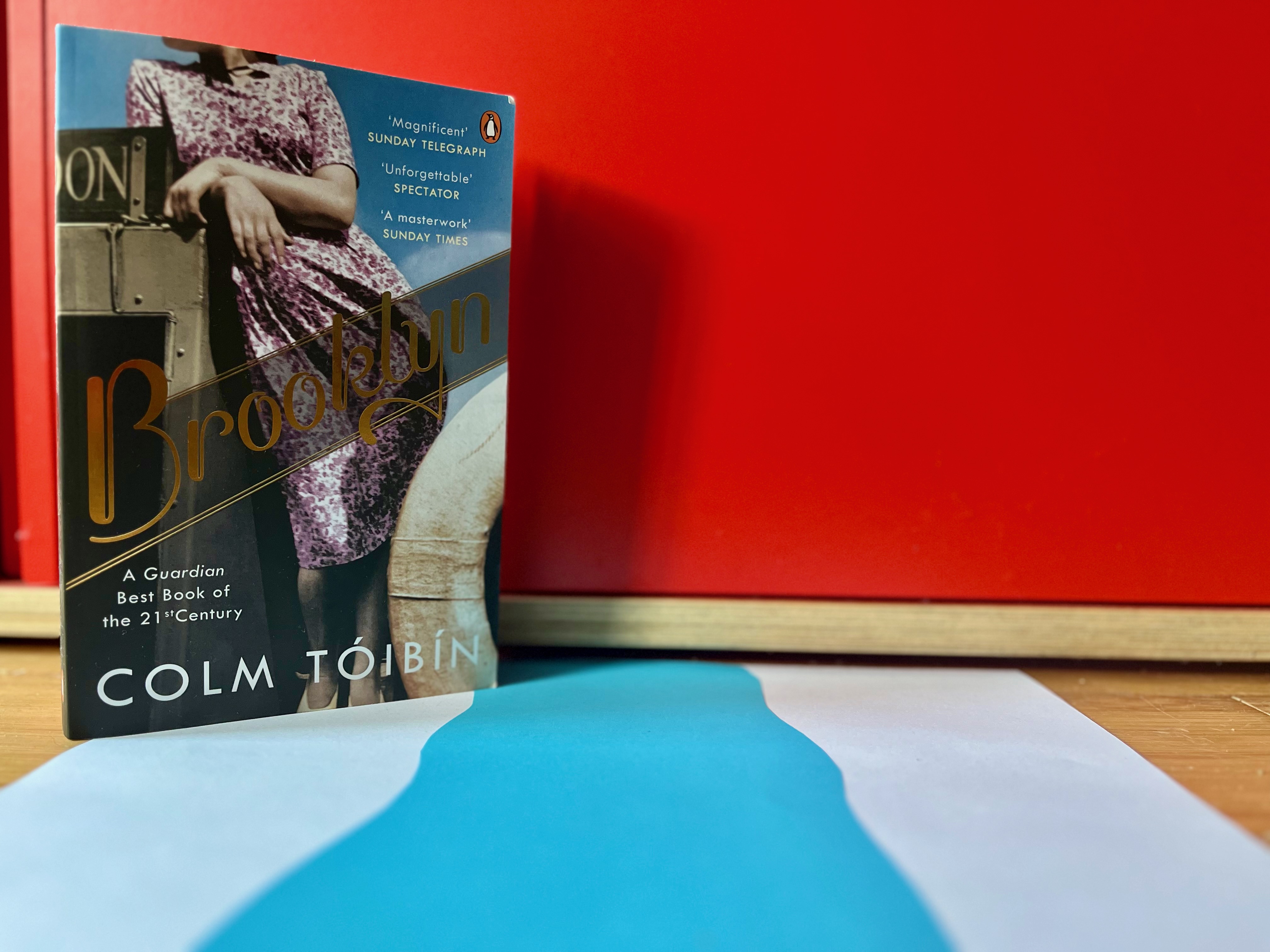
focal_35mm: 26
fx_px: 954
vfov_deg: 53.1
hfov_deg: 67.3
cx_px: 635
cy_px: 476
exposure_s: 1/80
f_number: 1.6
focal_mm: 5.1
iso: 125
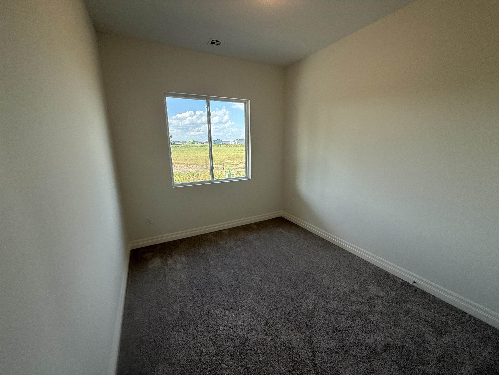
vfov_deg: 85.7
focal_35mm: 14
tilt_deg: -11.8
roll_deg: +1.0
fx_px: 202
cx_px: 250
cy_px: 188
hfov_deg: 102.1
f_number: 2.2
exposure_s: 1/156
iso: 64
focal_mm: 2.22
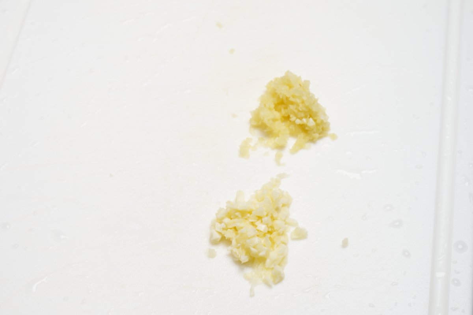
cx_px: 236
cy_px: 158
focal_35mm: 70
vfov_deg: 19.4
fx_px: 919
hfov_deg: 28.9
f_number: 10
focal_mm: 70
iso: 100
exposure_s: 1/125
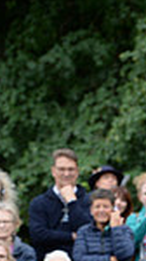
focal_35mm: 528
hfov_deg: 2.3
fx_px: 3646
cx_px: 495
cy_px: 317
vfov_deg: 4.1
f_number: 6.3
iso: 2000
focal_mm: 130
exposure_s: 1/1000
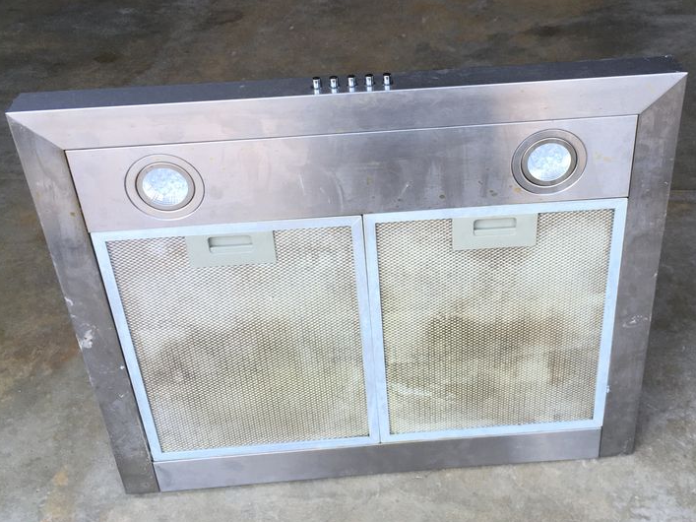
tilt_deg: -33.3
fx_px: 824
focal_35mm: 41
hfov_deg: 45.6
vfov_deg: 34.8
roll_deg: +2.0
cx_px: 403
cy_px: 179
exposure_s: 1/100
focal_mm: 4.15
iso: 32
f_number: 2.2
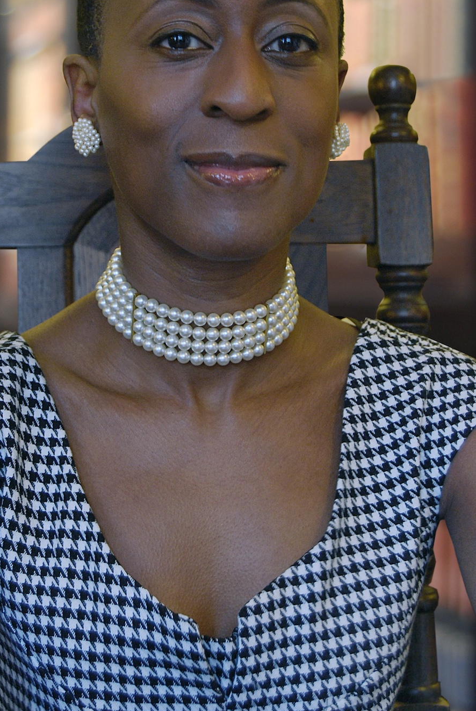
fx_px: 870
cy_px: 266
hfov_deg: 30.5
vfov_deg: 44.1
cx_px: 183
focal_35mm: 44
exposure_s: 1
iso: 400
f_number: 3.8
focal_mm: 22
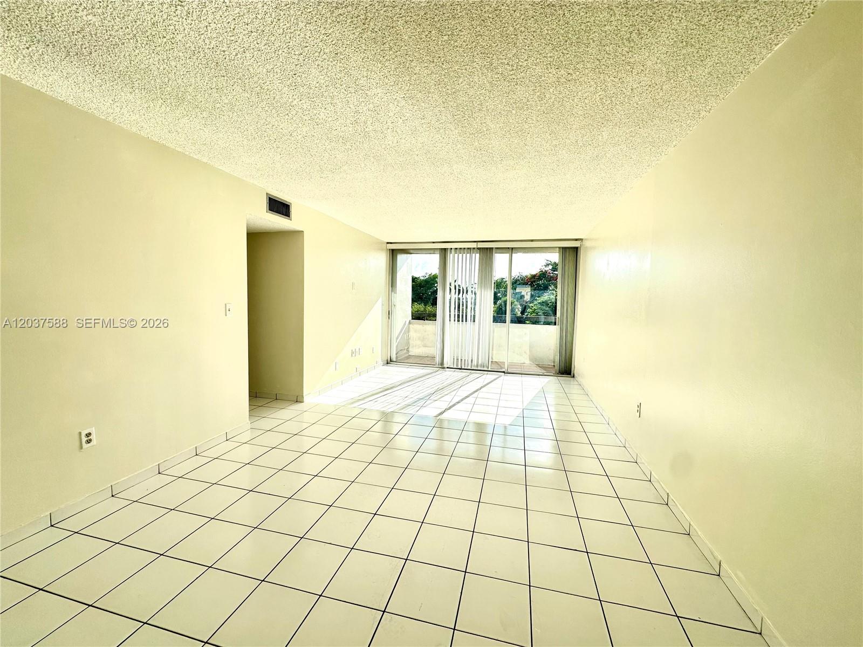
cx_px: 432
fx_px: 349
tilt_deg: -4.3
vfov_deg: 85.7
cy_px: 324
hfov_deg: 102.1
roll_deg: -2.1
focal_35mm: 14
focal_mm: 2.22
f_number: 2.2
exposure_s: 1/955
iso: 40
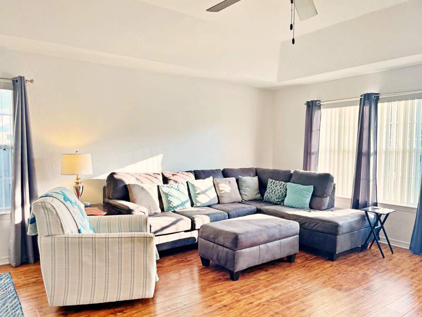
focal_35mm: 26
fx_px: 317
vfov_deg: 53.1
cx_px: 211
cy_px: 158
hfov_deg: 67.3
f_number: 1.6
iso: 40
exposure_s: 1/120
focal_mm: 4.2
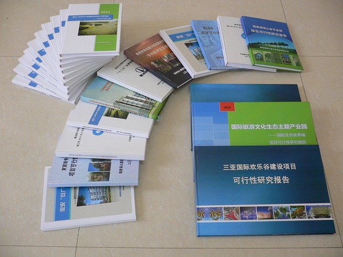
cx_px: 172
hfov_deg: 52.6
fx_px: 347
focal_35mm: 35
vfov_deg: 40.7
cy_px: 128
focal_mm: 5.8
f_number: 2.8
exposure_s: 1/30
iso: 100
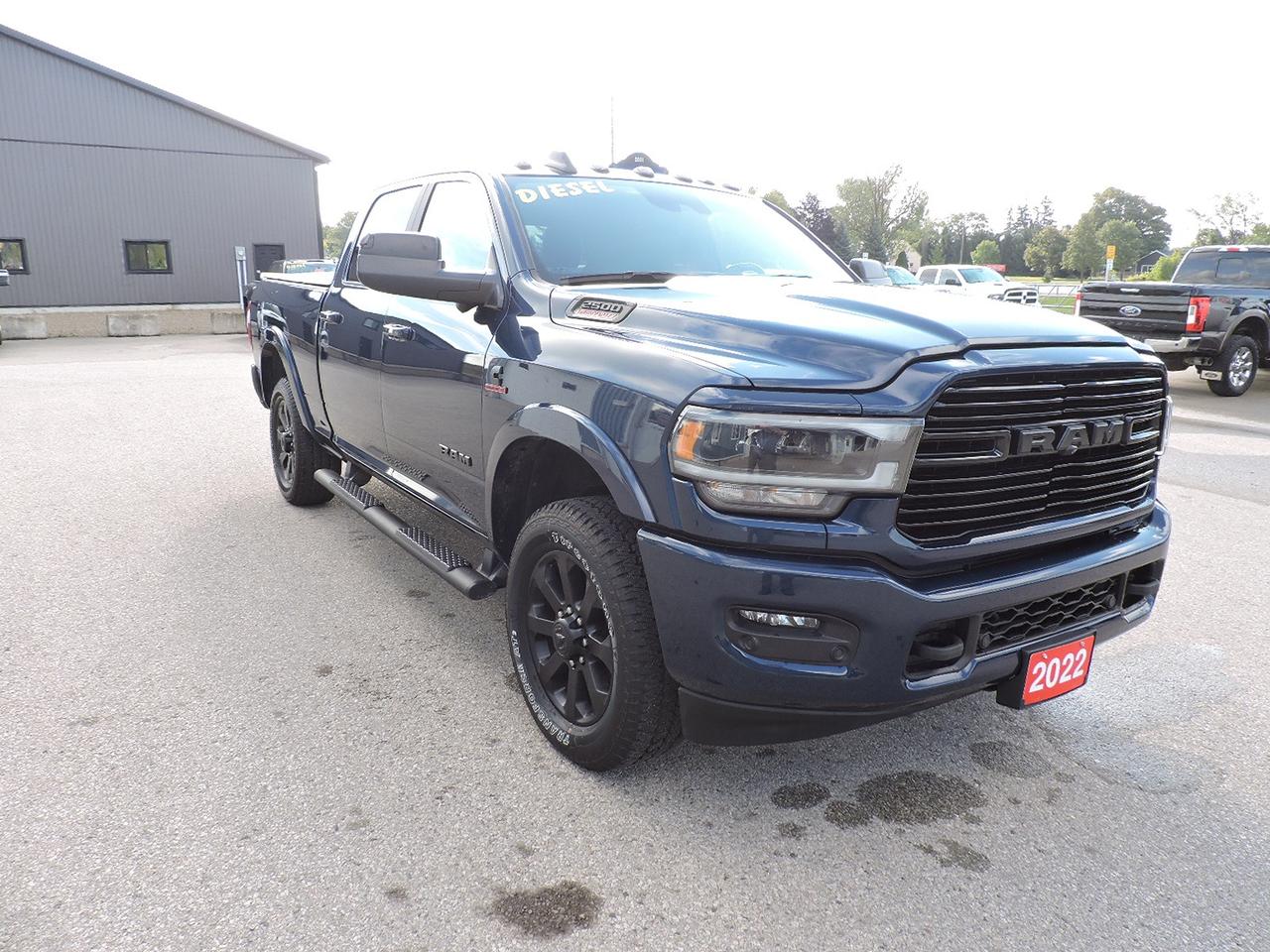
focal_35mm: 24
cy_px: 476
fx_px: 881
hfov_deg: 71.6
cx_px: 635
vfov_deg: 56.8
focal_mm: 4.3
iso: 100
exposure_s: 1/200
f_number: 3
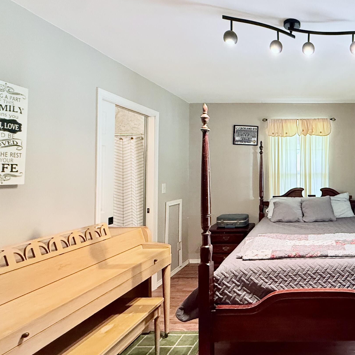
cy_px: 167
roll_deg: +0.4
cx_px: 311
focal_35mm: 23
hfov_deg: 58.7
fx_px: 267
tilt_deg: +2.5
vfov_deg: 67.2
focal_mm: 2.22
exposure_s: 1/60
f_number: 2.2
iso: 640
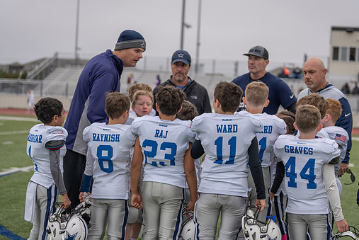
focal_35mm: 80
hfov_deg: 25.3
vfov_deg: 17.1
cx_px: 197
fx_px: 798
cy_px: 131
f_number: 2.8
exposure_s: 1/1250
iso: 200
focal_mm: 70
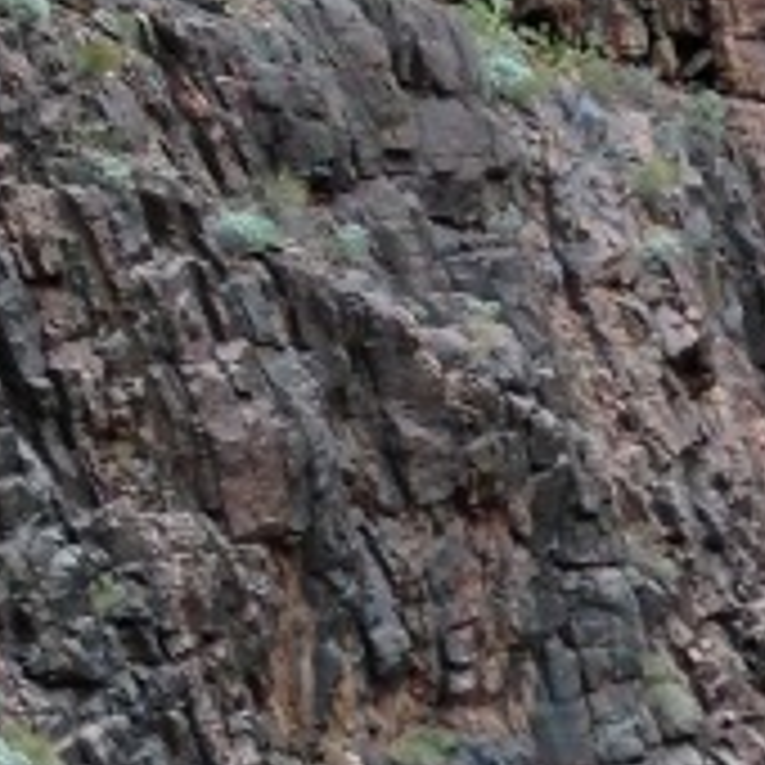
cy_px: 1462
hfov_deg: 9.2
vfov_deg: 9.1
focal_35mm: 183
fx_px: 4576
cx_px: 1300
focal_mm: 4.12
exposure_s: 1/60
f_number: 2.4
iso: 50
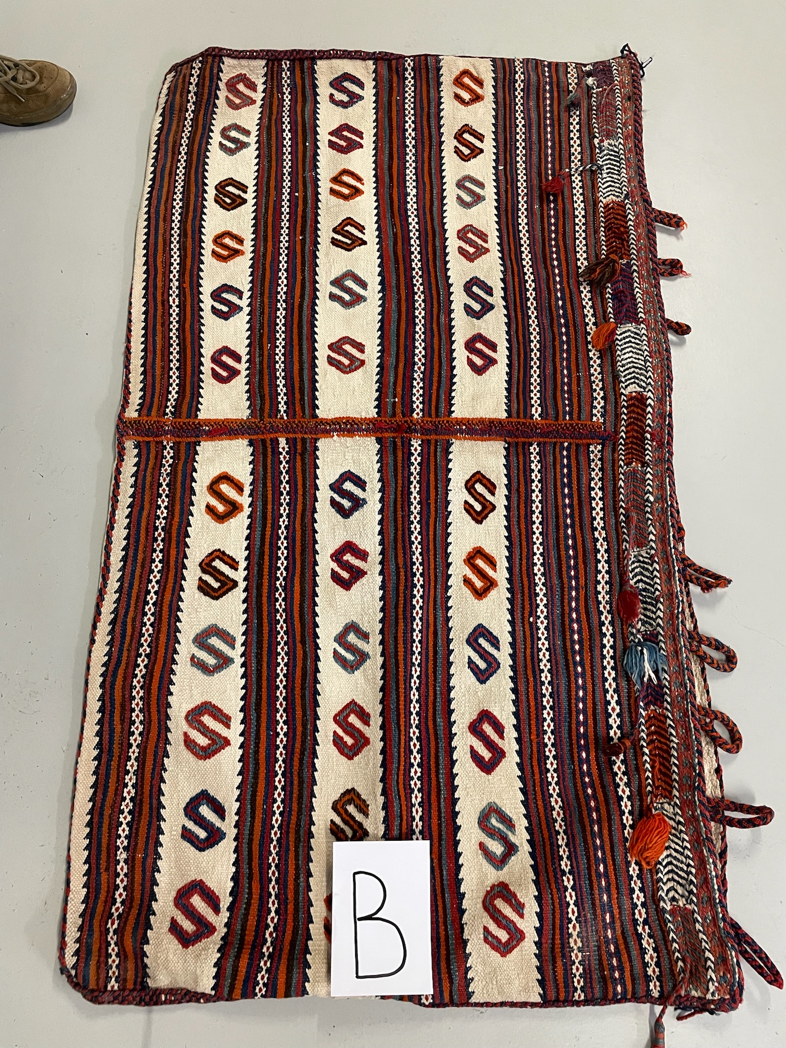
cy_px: 524
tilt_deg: -70.8
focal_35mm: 26
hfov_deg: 53.1
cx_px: 393
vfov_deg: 67.3
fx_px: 787
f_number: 1.6
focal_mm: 4.2
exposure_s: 1/50
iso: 320
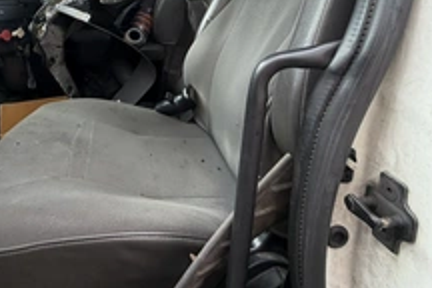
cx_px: 140
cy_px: 14
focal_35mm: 27
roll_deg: -1.6
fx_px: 324
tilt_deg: -6.6
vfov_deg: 42.7
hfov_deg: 65.4
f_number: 2.2
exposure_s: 1/121
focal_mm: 2.22
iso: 80
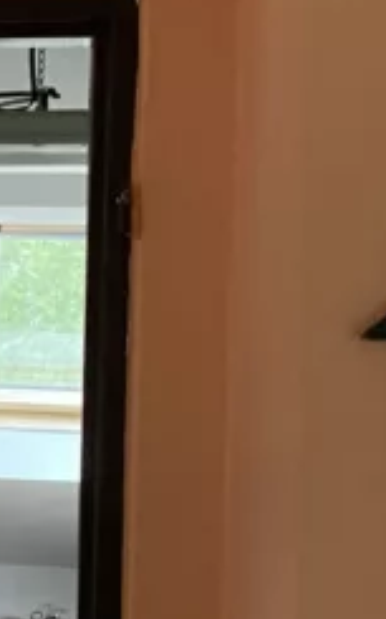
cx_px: -363
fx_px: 1213
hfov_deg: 15.0
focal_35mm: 72
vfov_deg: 28.5
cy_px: 371
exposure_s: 1/33
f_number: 1.8
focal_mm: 4.25
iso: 500
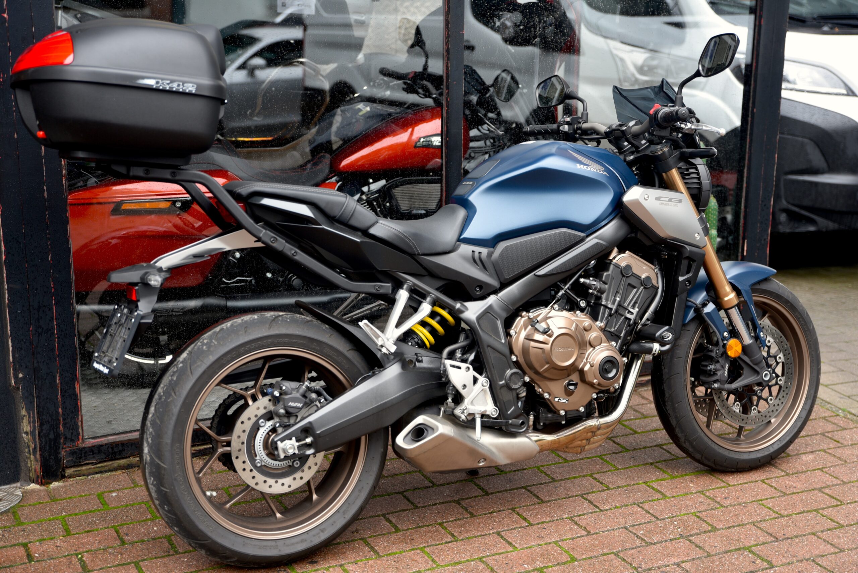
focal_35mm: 52
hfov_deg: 38.2
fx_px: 1240
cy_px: 286
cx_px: 429
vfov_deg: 26.0
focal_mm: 52
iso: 200
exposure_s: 1/60
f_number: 2.8
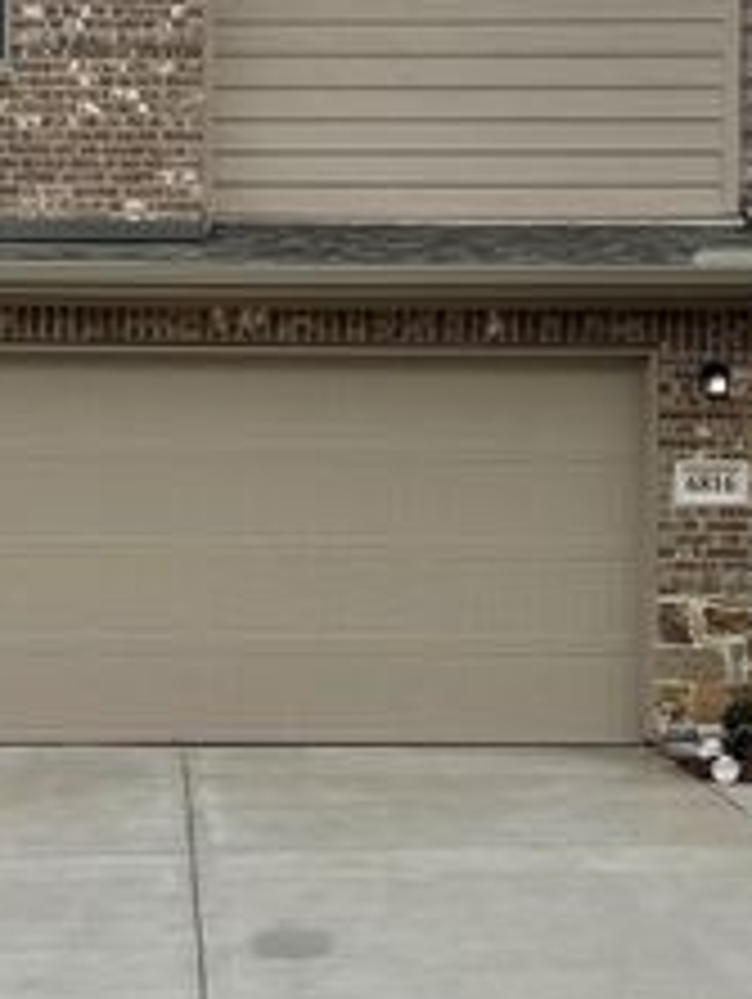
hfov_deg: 18.9
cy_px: 547
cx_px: 432
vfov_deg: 25.0
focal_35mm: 78
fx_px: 2255
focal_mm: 4.2
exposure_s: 1/1618
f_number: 1.6
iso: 32
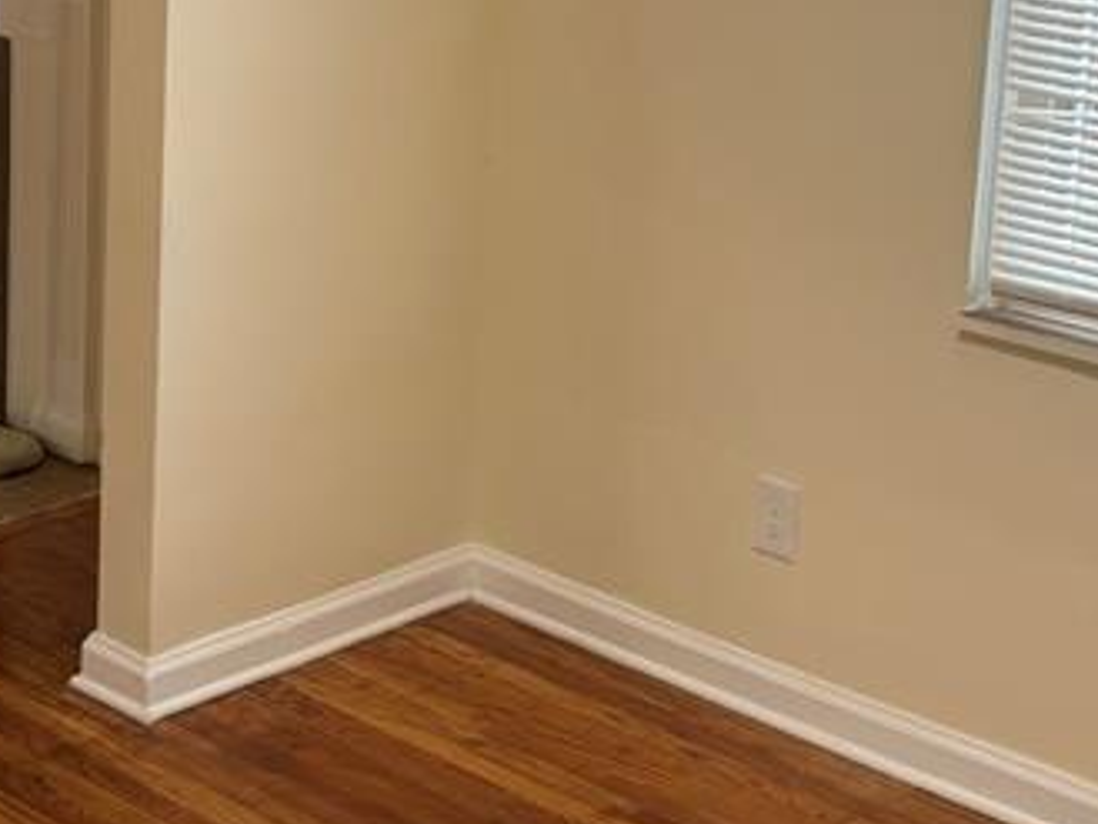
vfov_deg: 18.0
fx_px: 2570
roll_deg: -1.5
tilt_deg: -10.3
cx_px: 377
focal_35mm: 81
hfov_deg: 24.0
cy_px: 93
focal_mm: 5.96
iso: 160
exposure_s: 1/60
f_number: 1.6
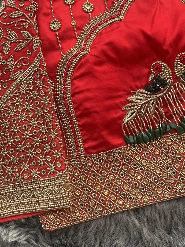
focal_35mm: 49
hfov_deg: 29.5
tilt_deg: -84.2
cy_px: 84
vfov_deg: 38.5
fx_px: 349
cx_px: 120
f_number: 1.6
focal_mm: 5.1
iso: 320
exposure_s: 1/60
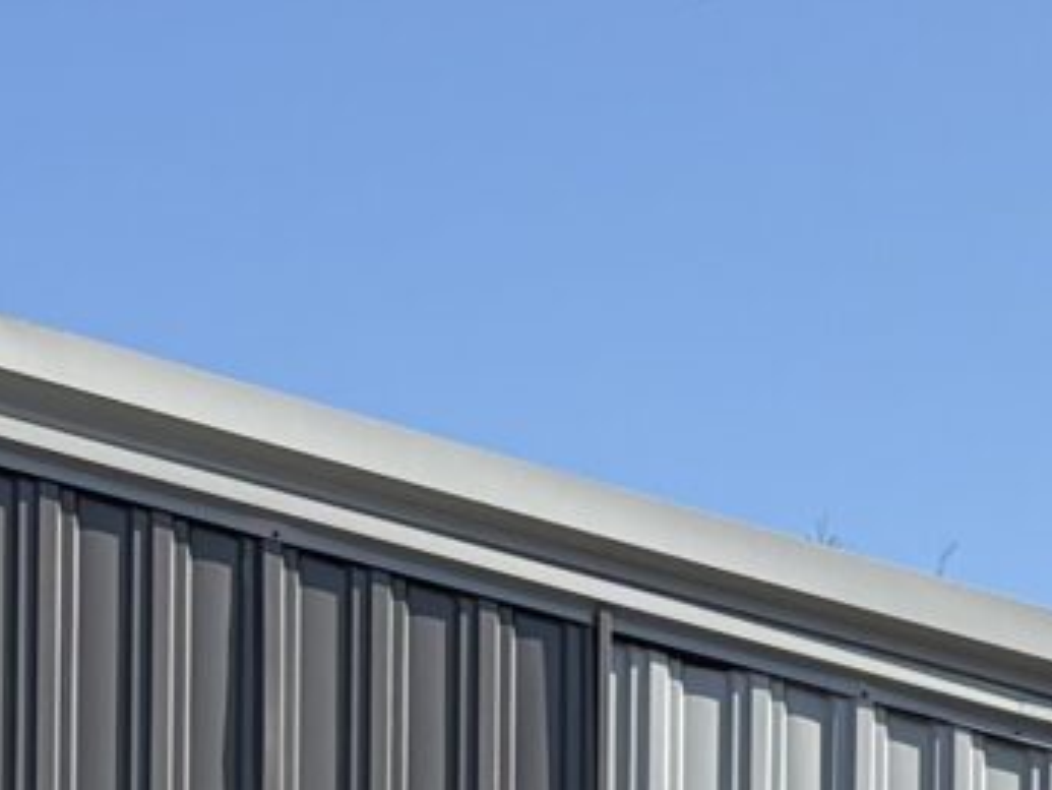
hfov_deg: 10.2
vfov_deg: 7.1
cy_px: 2117
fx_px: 5867
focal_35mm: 193
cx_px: 137
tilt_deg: +3.9
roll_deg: -0.5
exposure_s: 1/2985
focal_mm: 5.96
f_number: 1.6
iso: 50
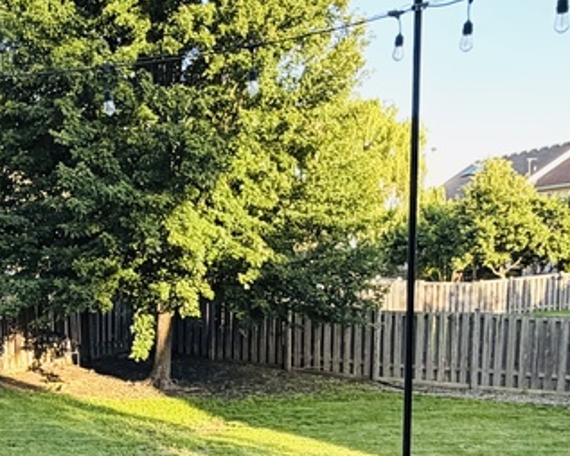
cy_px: 422
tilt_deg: -8.1
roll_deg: +0.9
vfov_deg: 23.9
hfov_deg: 29.4
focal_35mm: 62
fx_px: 1047
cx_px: 76
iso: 50
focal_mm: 2.22
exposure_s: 1/346
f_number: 2.2
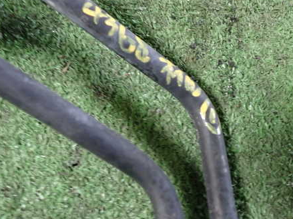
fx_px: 347
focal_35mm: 41
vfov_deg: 35.1
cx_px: 172
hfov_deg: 45.6
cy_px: 113
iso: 500
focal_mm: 5.4
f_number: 2.3
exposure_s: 1/30
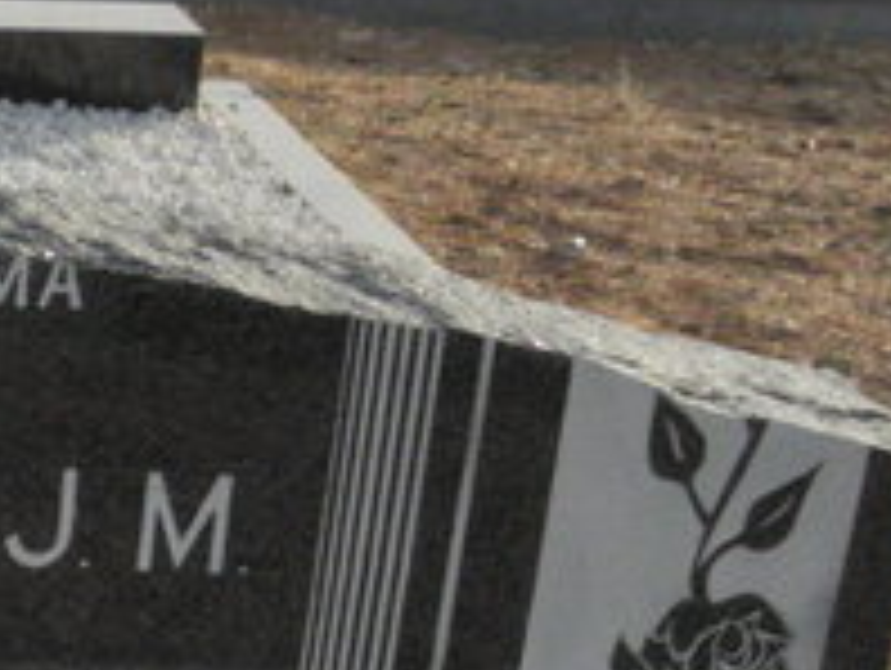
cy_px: 944
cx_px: -796
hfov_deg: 15.5
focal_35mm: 105
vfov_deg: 13.5
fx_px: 2706
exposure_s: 1/1000
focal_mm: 4.6
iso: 200
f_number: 6.3
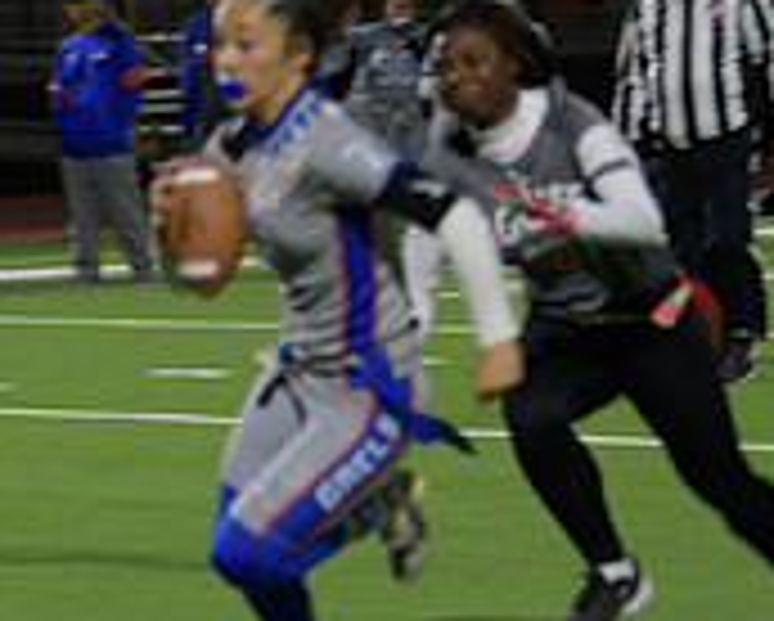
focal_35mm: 379
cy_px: 421
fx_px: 8692
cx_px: 0
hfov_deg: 5.1
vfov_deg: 4.1
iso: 560
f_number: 2.8
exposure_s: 1/200
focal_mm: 120
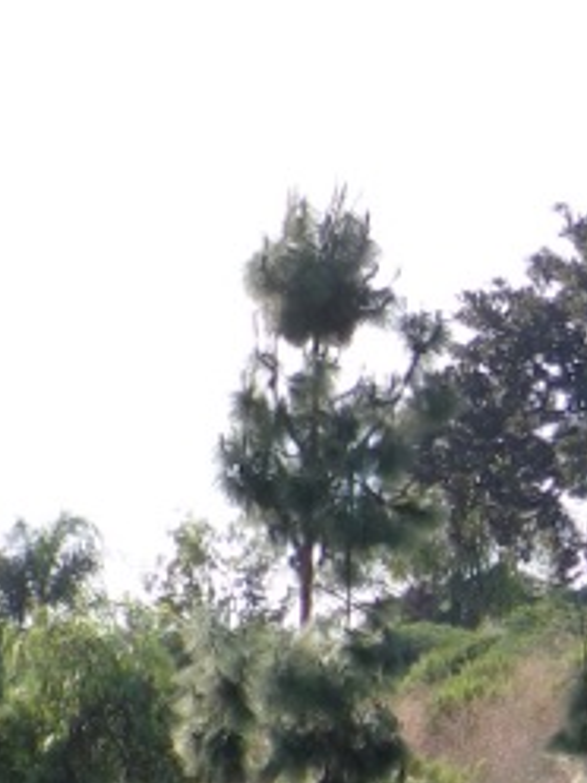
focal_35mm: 400
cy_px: 1266
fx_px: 9044
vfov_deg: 4.9
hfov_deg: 3.7
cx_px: 1010
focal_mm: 17.7
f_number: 4.7
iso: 100
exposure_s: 1/220
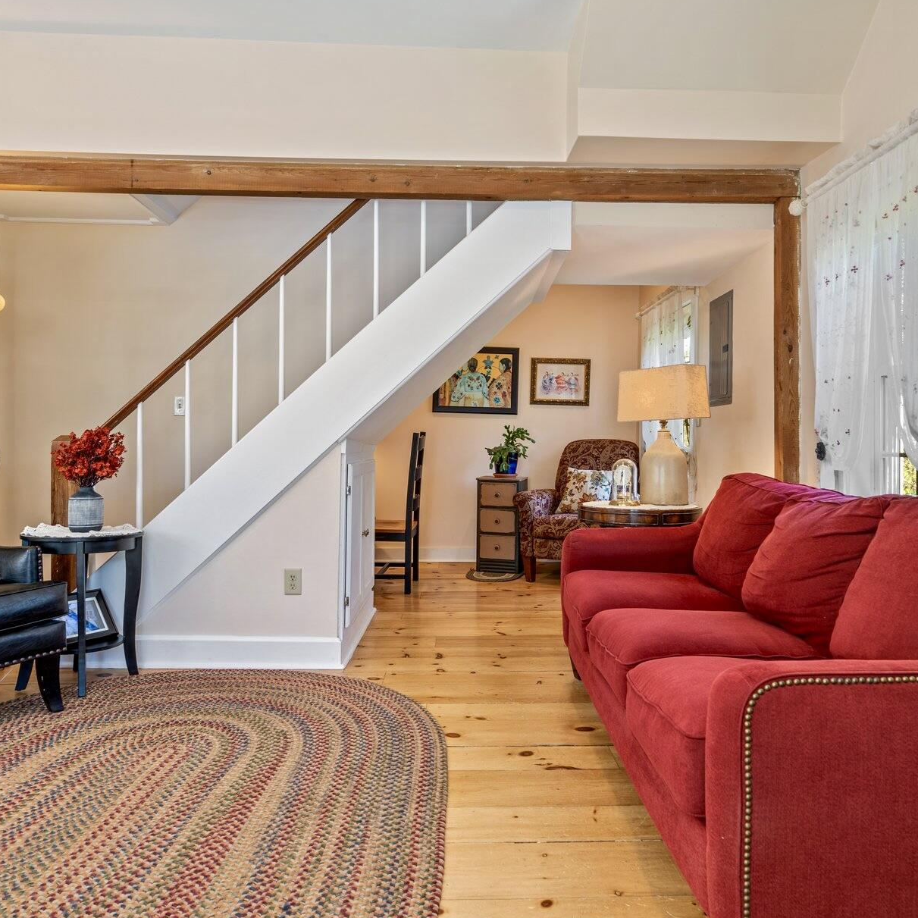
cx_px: 481
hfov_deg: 67.2
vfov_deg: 67.2
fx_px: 690
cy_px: 448
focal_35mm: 23
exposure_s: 1.3
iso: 80
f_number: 9
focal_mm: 16
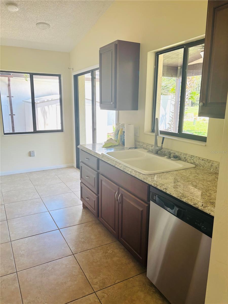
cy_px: 152
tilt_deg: -12.2
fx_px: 228
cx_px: 114
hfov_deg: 53.1
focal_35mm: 26
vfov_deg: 67.3
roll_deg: -2.6
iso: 40
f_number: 1.6
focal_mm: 5.96
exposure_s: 1/121
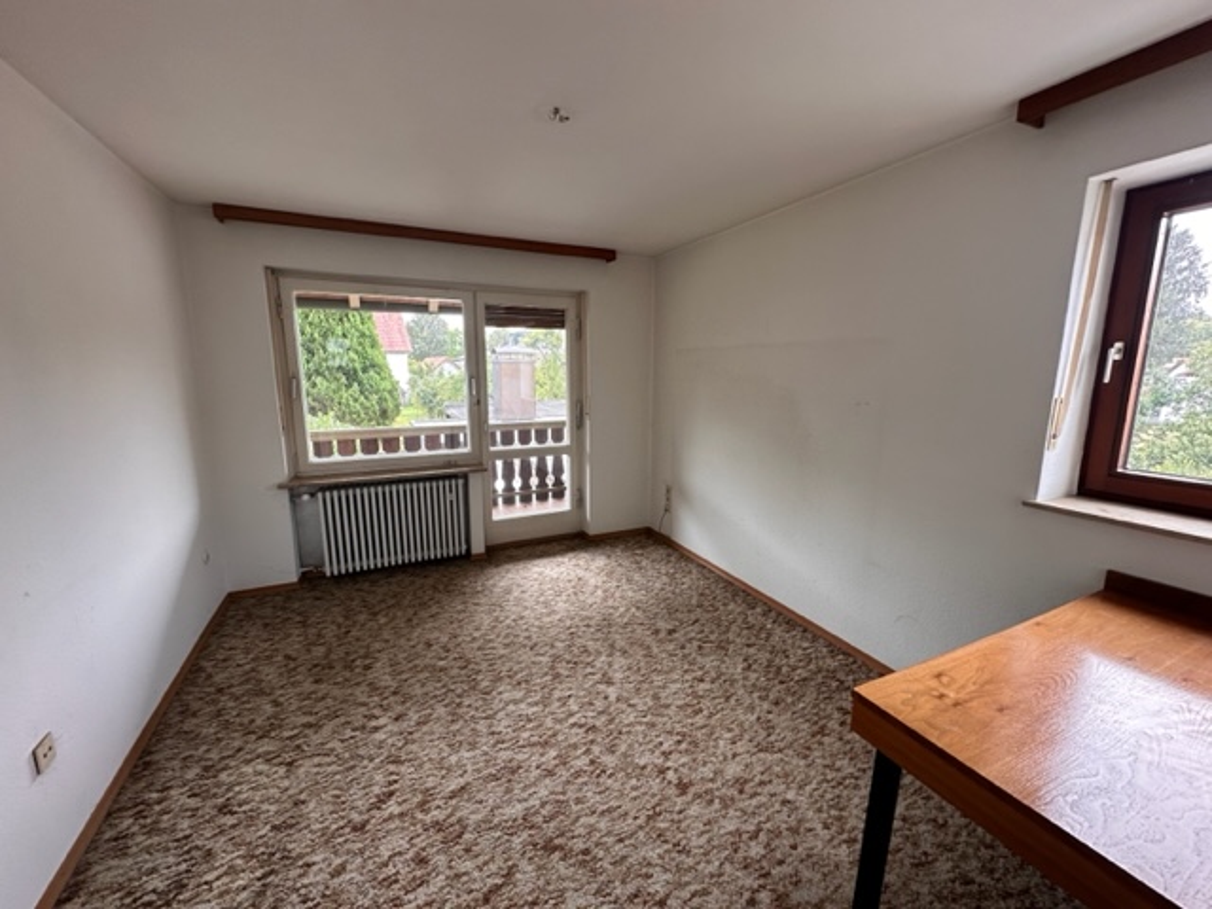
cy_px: 454
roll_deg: -0.2
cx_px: 606
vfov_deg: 85.7
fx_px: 490
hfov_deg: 102.1
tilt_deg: -10.3
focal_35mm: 14
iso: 100
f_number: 2.2
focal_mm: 2.22
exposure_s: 1/99
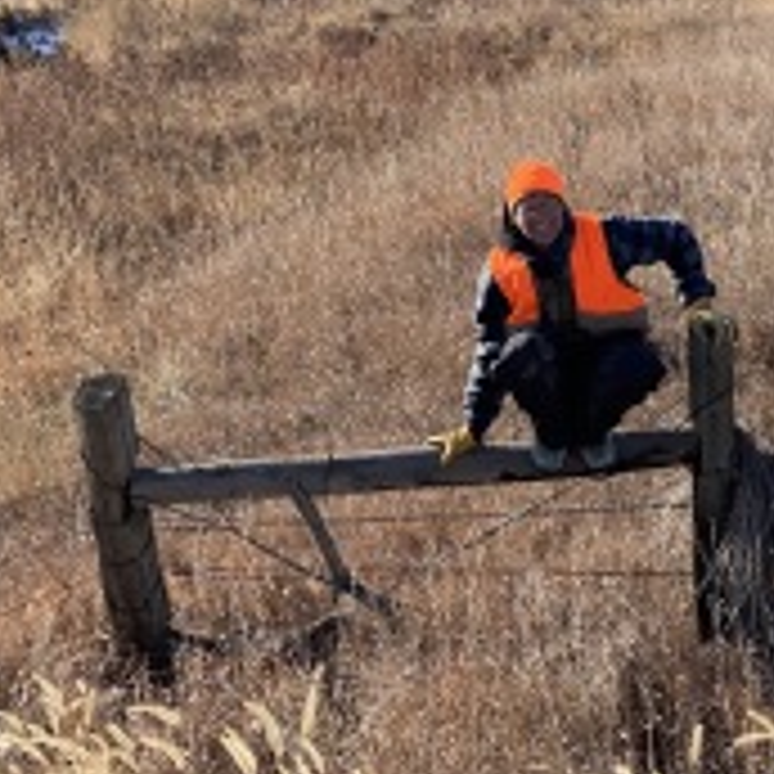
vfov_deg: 17.7
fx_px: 2479
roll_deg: +0.3
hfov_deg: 17.7
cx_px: 486
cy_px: 220
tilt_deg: -8.4
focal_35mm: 98
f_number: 2
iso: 20
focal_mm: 6
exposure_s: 1/1546
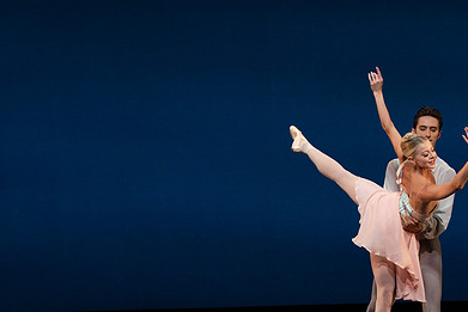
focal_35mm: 285
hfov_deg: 7.2
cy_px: 227
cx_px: 312
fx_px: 3706
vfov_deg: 4.8
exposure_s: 1/500
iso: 3200
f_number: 8
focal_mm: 192
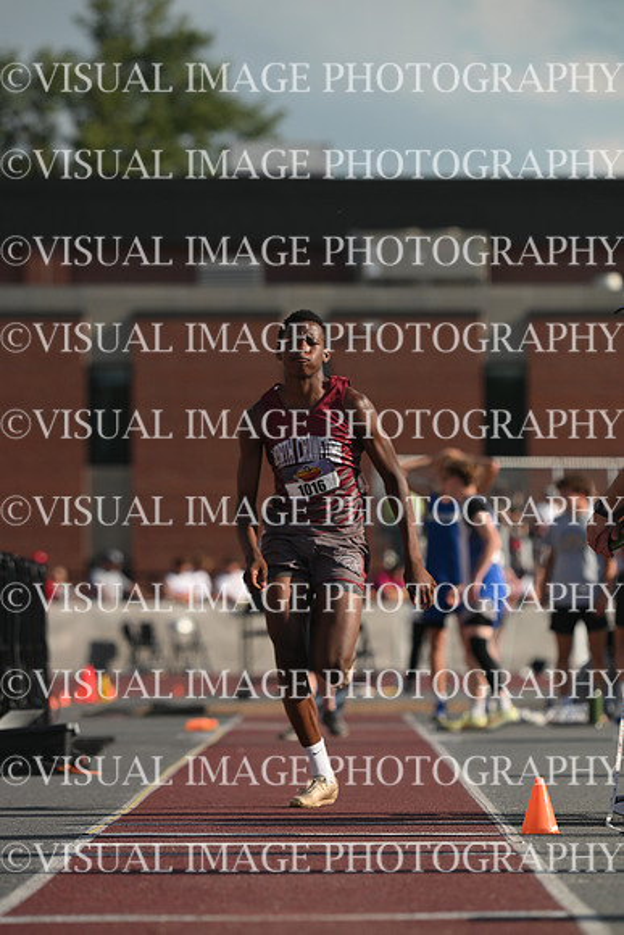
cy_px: 468
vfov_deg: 6.2
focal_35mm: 330
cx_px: 312
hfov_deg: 4.2
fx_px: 8574
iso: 800
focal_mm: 330
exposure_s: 1/4000
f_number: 6.3
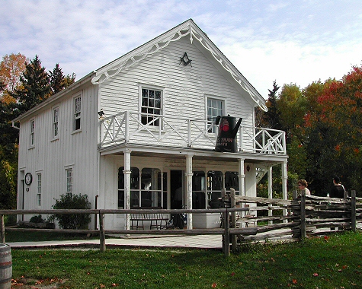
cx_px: 181
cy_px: 144
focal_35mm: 40
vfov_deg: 37.3
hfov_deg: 45.8
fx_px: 429
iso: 100
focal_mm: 8
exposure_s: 1/252
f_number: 7.6
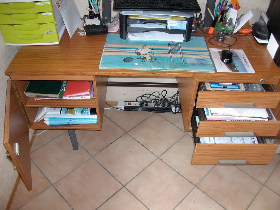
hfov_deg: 56.8
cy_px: 105
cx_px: 140
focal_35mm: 32
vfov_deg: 44.2
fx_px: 259
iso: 125
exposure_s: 1/40
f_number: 2.9
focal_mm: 5.7
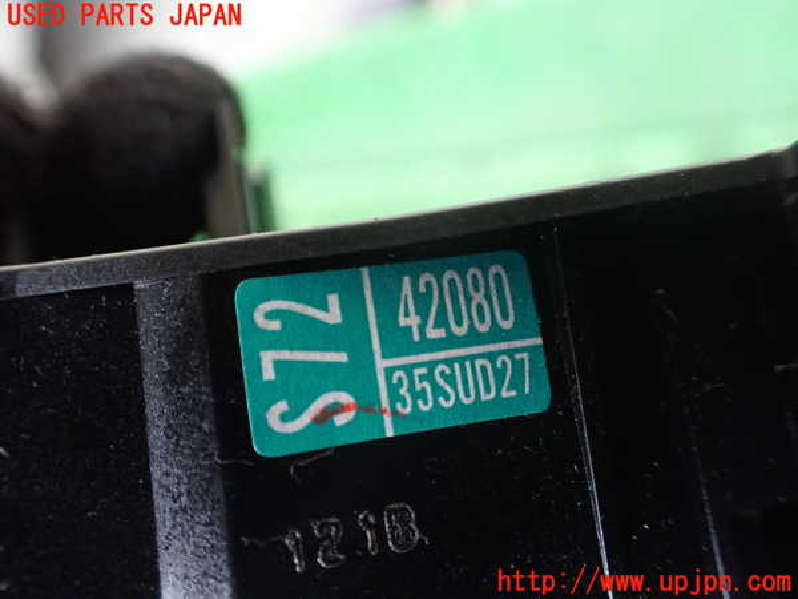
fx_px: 692
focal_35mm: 30
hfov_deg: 60.0
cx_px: 399
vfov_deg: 46.8
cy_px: 300
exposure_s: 1/125
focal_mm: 5.4
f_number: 2.3
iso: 800
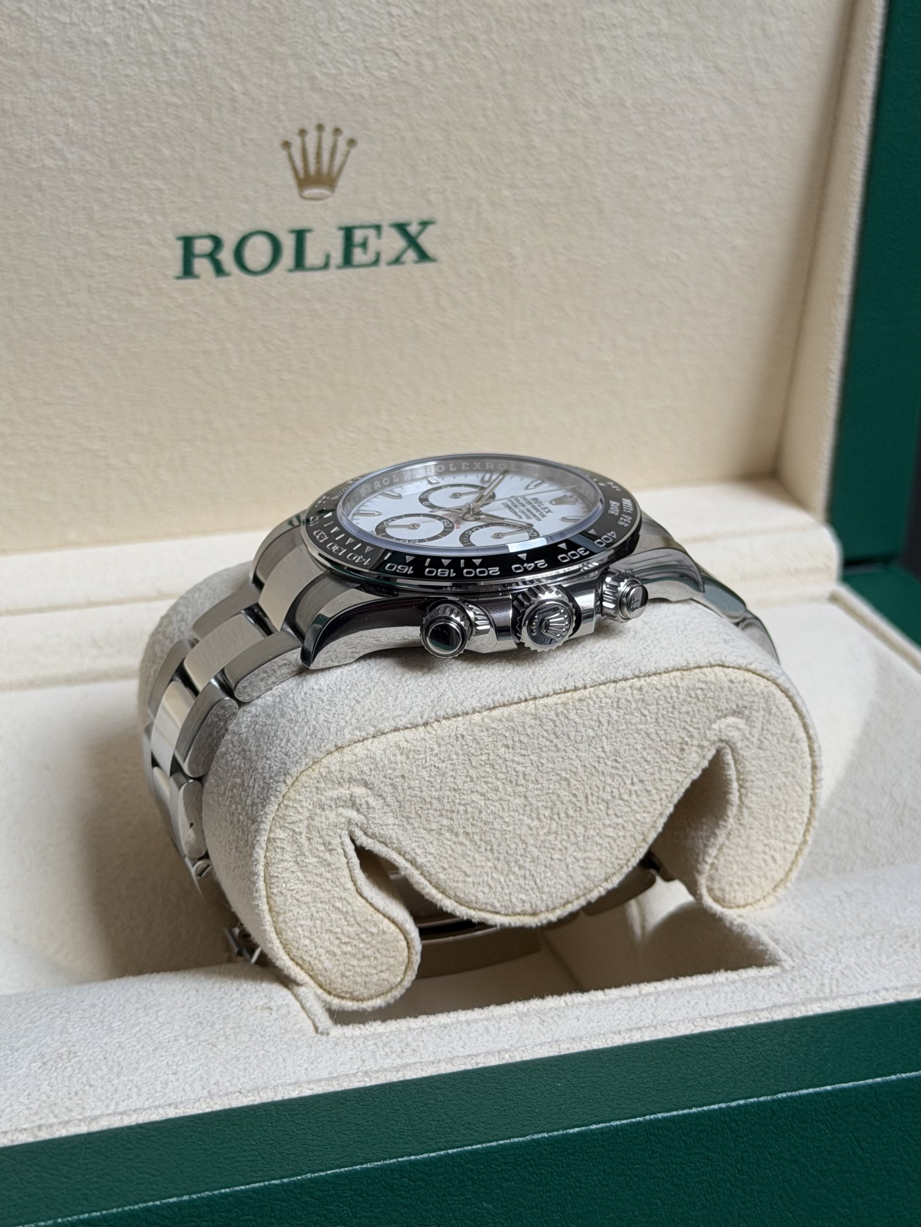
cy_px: 614
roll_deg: -0.7
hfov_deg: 30.3
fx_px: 1703
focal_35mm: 48
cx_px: 460
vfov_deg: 39.7
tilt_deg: -18.6
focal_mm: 6.76
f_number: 1.78
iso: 64
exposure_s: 1/405
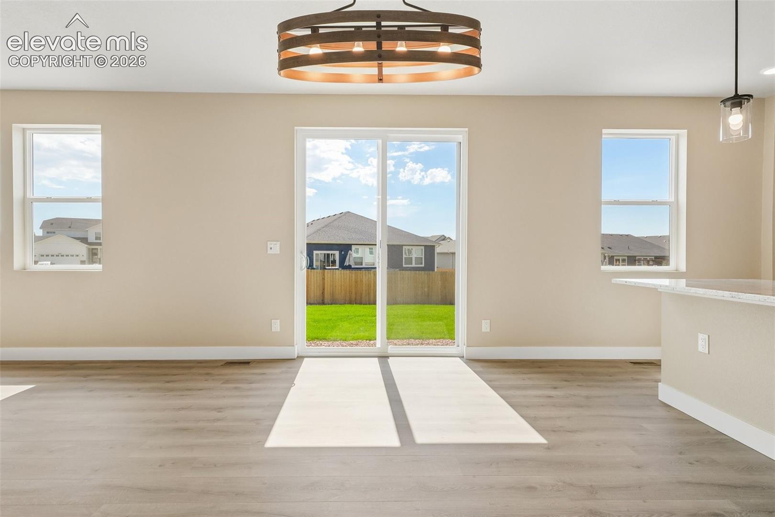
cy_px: 258
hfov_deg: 95.0
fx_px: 355
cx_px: 388
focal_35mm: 16
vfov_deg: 72.1
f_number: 8
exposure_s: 1/200
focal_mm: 11
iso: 100
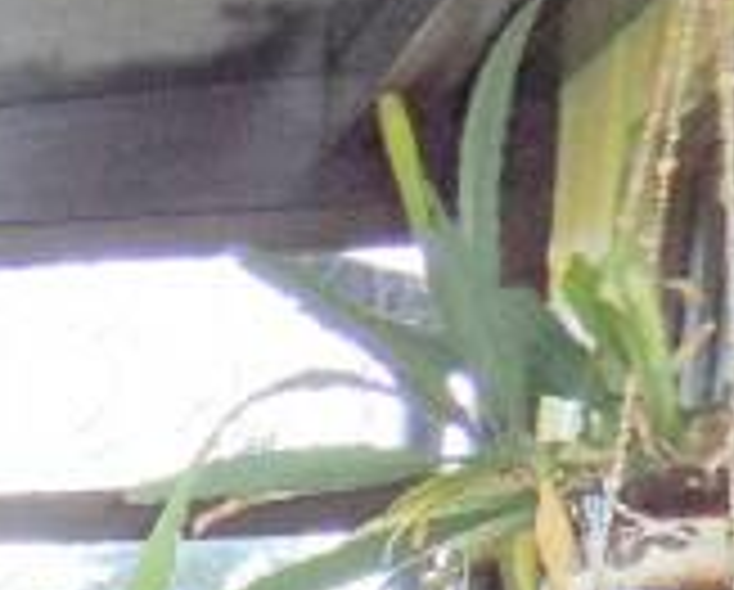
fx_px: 3199
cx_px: -1337
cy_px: 1513
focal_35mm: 147
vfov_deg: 9.2
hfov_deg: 10.2
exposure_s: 1/90
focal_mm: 3.9
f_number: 3.2
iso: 100
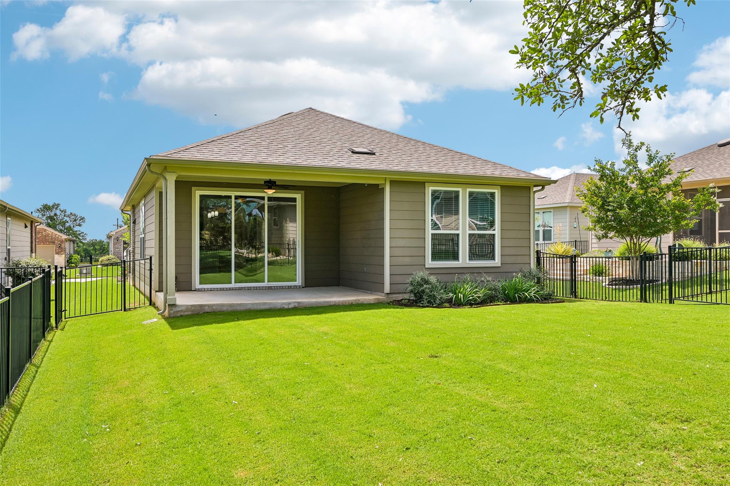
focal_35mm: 29
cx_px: 365
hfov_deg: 63.7
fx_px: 588
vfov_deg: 45.0
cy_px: 243
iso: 100
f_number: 6.7
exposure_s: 1/250
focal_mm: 19.5
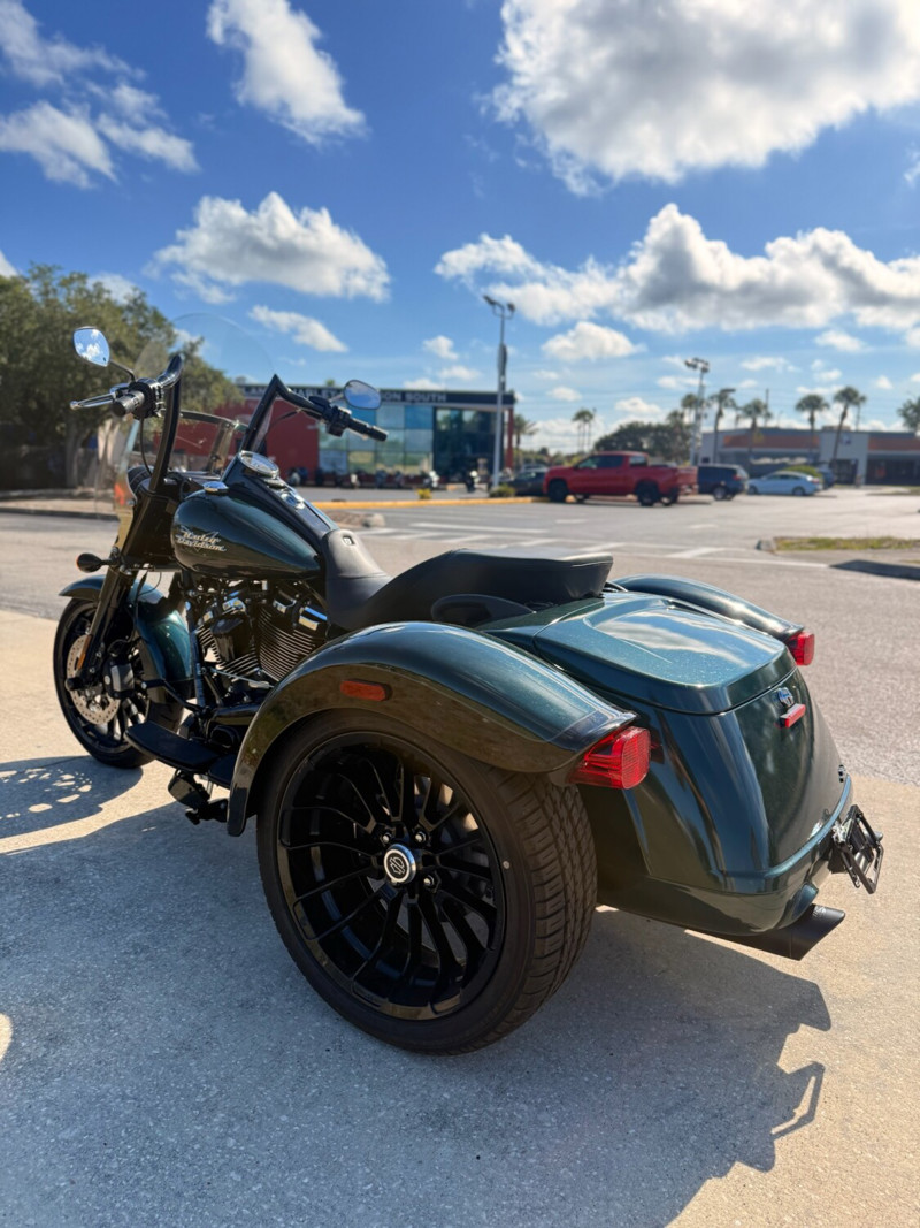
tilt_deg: -7.3
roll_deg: -0.9
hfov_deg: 56.8
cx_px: 460
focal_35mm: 24
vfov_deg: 71.6
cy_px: 614
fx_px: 851
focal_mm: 6.76
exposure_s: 1/3584
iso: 100
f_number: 1.78
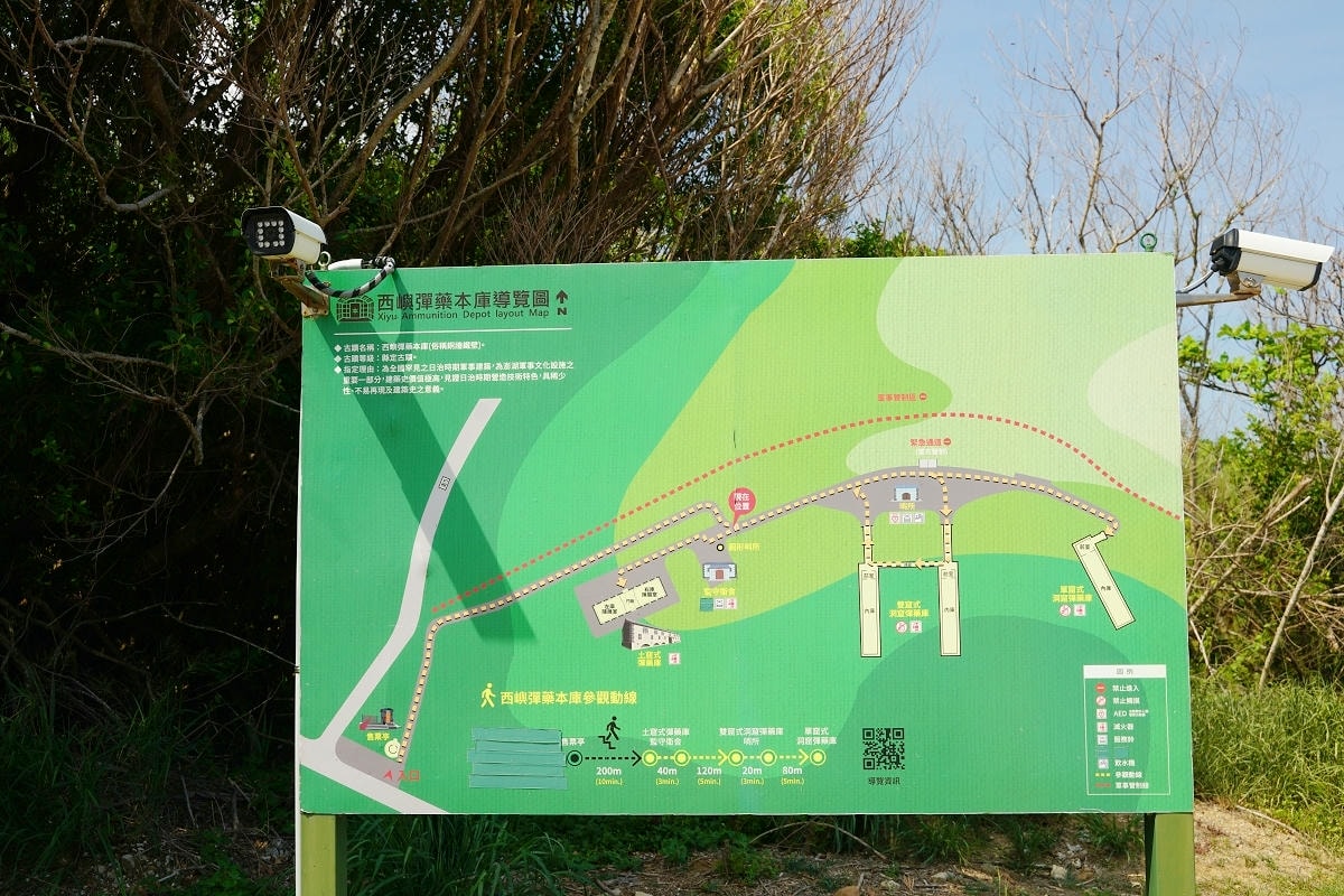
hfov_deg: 55.8
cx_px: 672
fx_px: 1269
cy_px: 448
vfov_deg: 38.9
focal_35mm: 34
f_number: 7.1
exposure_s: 1/100
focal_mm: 34
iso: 100
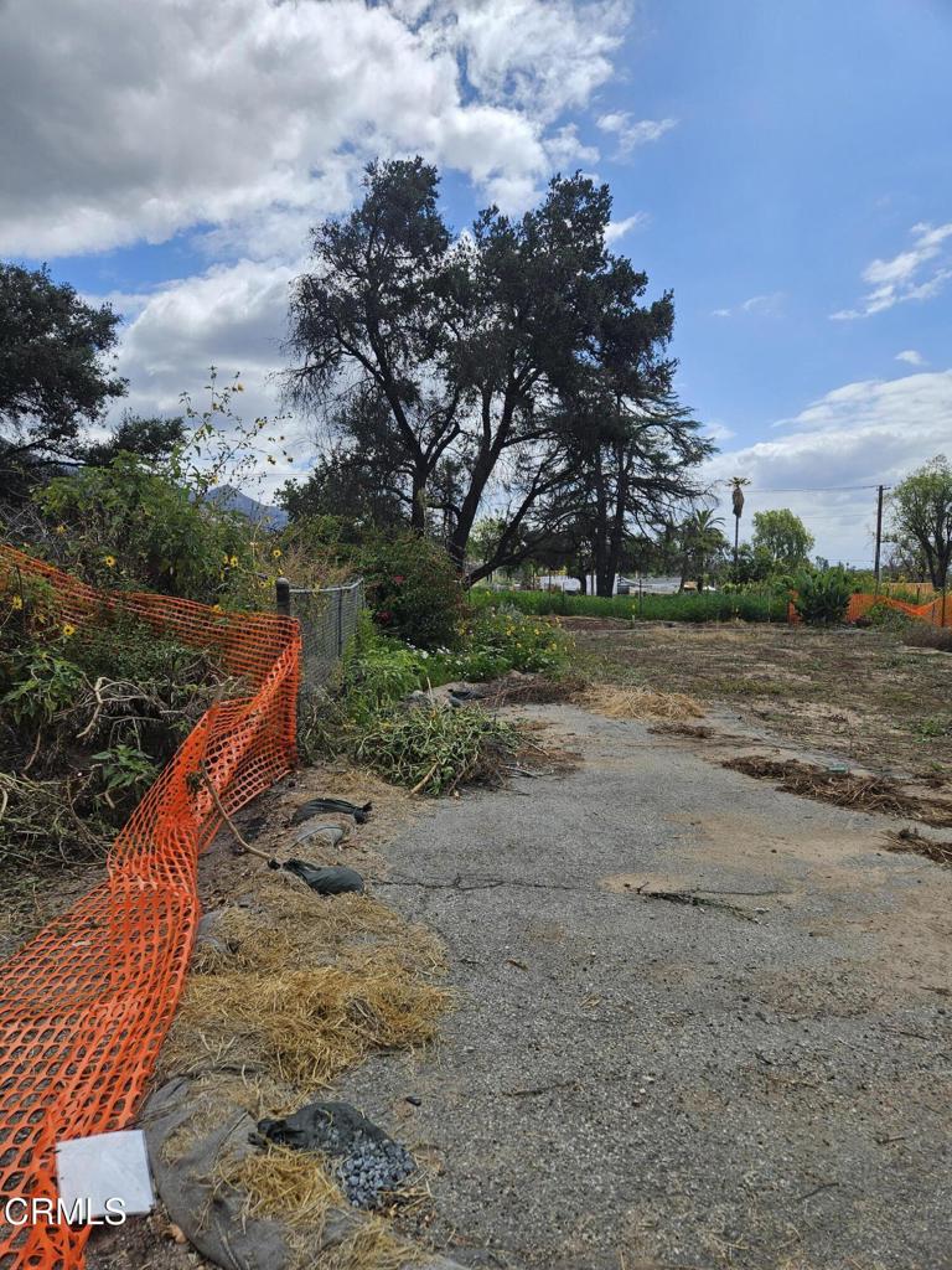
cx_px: 476
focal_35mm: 23
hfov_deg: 58.9
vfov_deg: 73.9
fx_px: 843
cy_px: 635
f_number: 1.8
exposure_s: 1/2365
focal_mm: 5.4
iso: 25
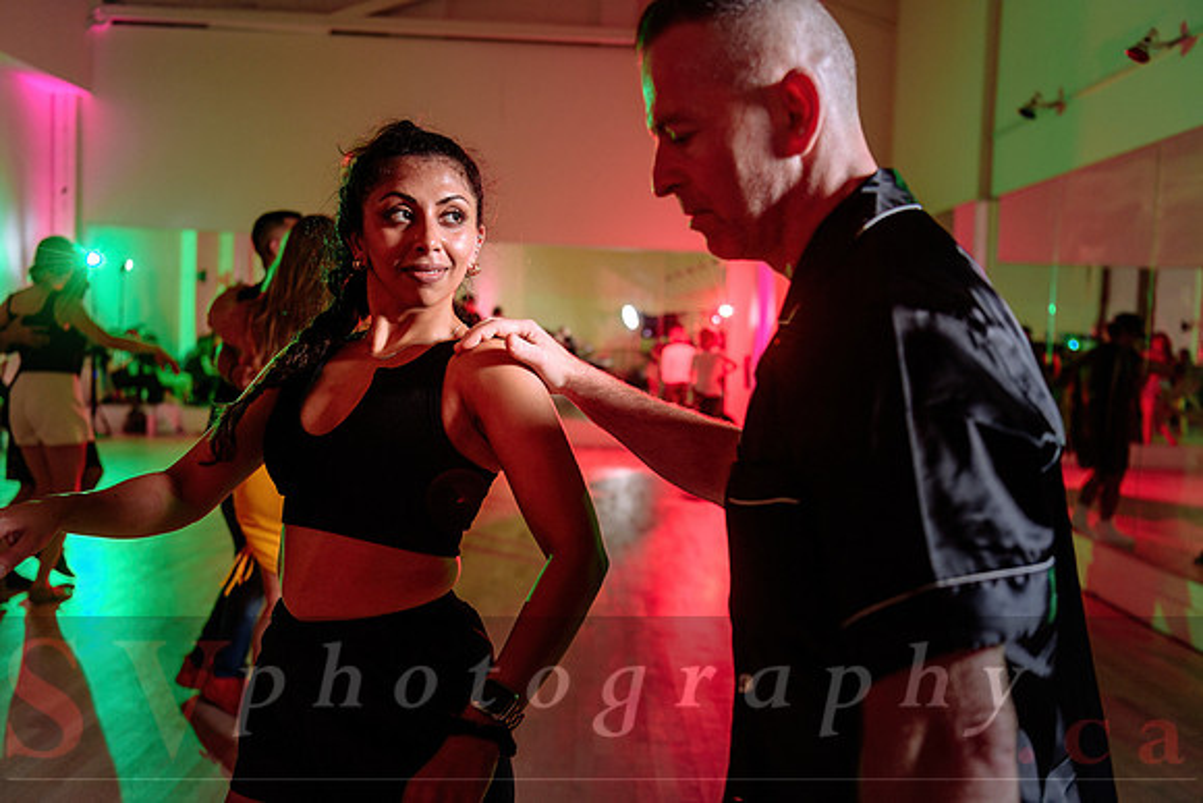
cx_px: 602
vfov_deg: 38.9
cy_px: 402
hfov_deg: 55.8
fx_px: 1136
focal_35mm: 34
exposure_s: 1/100
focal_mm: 34
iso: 800
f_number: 2.8
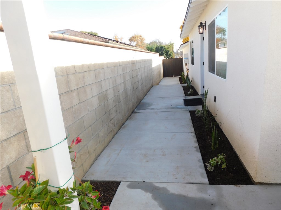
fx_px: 187
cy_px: 105
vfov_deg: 58.9
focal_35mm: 23
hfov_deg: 73.9
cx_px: 140
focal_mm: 4
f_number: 3
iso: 125
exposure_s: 1/400
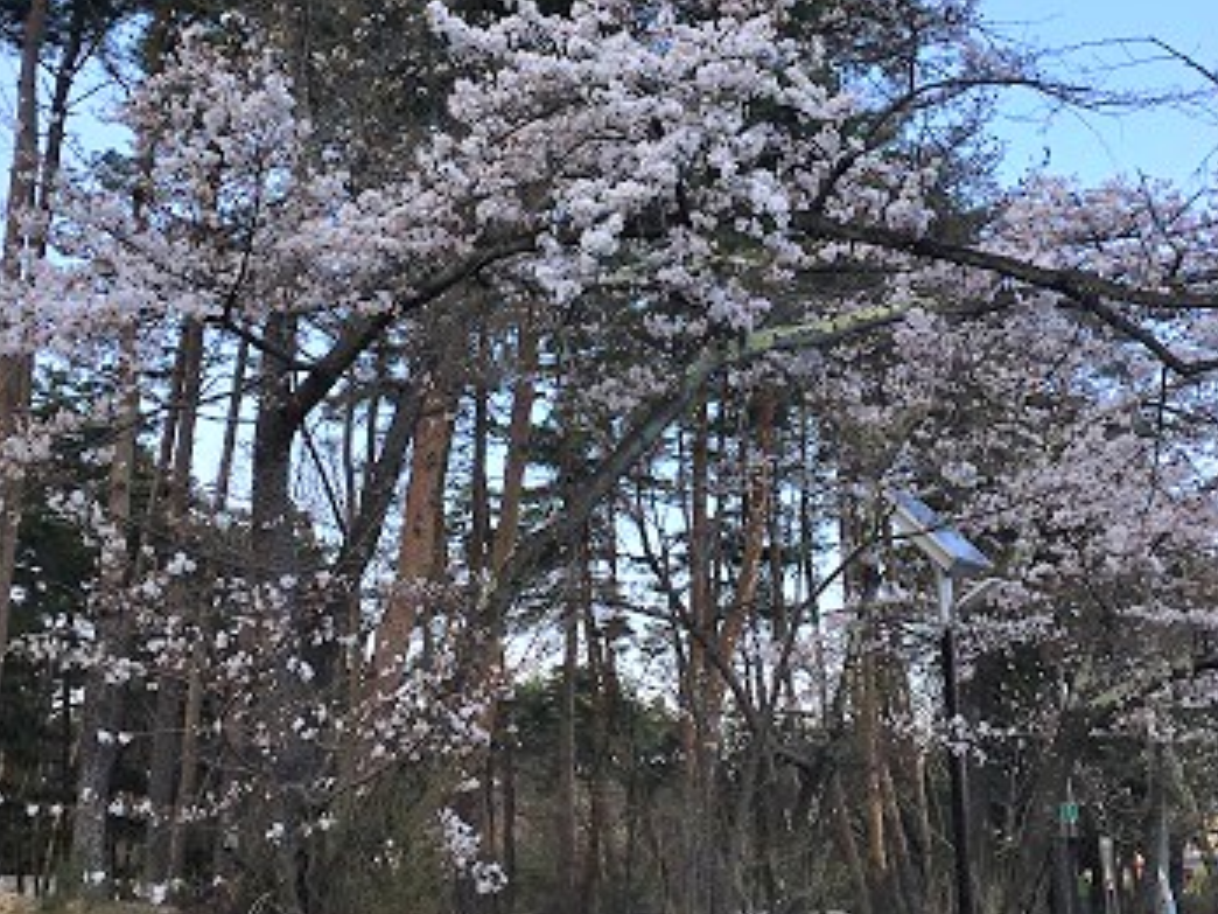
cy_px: 282
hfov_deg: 42.0
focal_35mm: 45
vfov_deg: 31.8
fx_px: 1583
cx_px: 679
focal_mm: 4.15
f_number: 2.2
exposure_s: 1/484
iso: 25
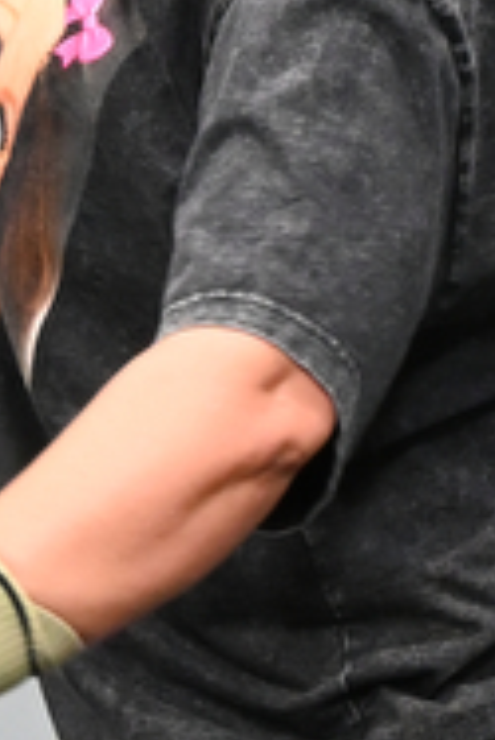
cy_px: 51
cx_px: 253
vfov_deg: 3.7
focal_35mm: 554
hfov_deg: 2.5
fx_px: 11404
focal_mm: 64
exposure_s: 1/100
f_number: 5.6
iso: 2000
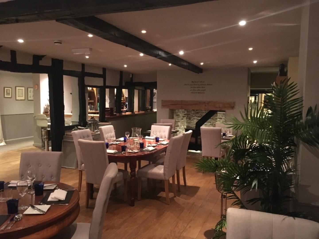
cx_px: 160
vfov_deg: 48.2
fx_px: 267
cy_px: 120
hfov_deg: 61.7
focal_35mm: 29
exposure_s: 1/17
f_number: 2.2
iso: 640
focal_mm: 4.15
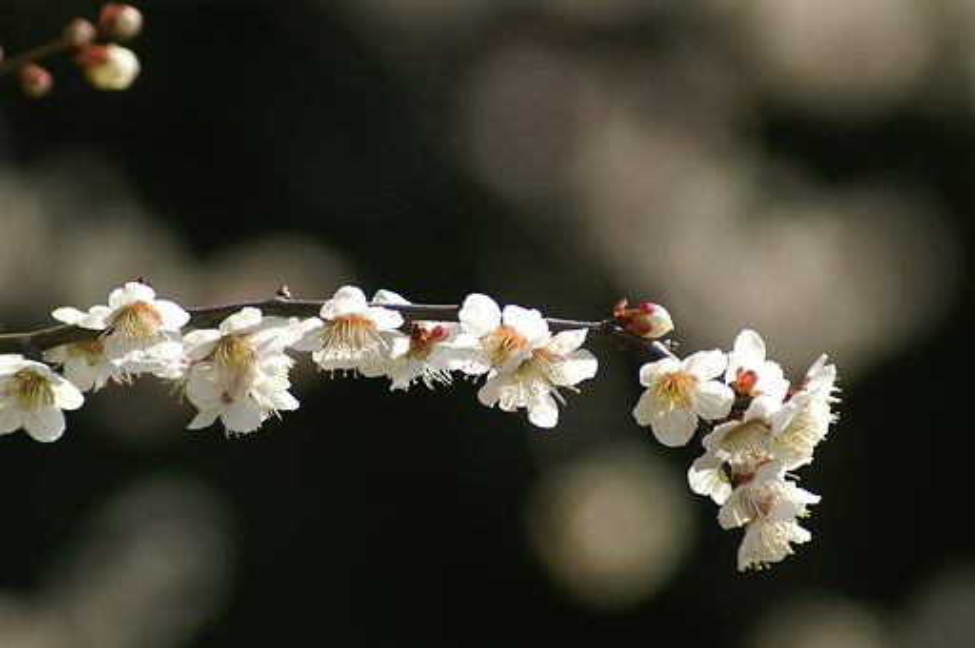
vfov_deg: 2.3
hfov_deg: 3.4
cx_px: 488
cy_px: 324
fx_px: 16229
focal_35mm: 600
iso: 100
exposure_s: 1/400
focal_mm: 400
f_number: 5.6
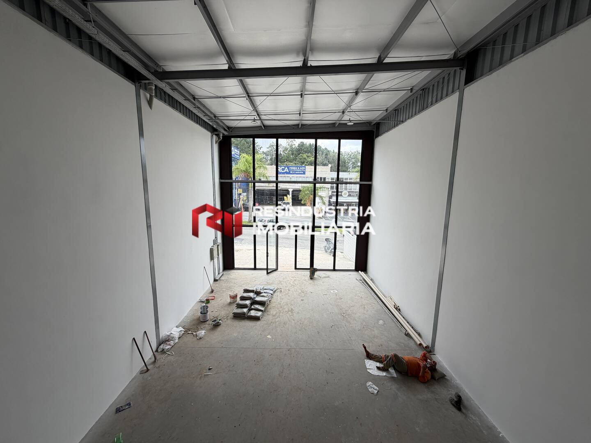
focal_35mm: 14
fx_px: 239
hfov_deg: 102.1
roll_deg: +0.1
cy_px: 222
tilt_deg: -9.4
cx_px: 296
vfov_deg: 85.7
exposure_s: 1/502
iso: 64
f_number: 2.2
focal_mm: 2.22
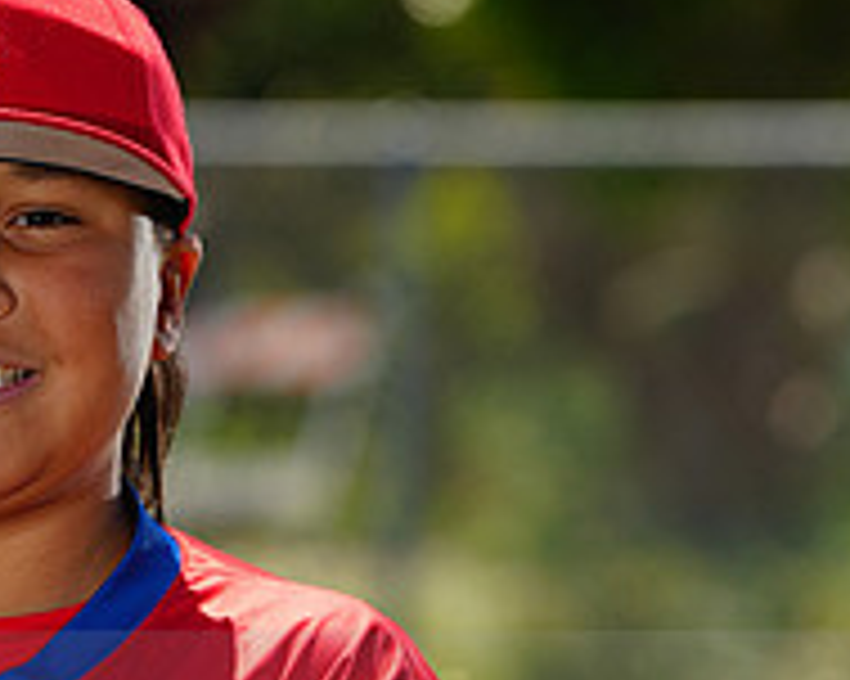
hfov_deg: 4.1
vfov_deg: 3.3
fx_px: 11868
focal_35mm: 472
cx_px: 16
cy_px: 694
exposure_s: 1/250
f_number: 5
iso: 50
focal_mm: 164
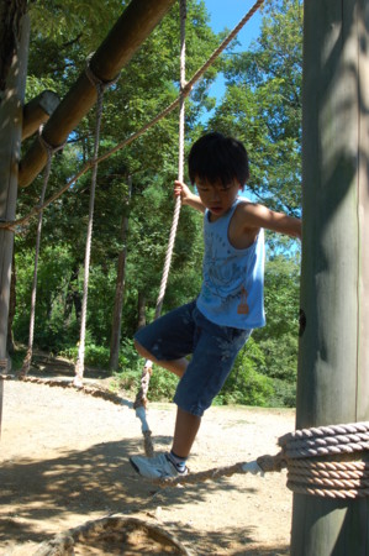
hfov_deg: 31.8
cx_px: 184
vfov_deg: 46.4
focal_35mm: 42
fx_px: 647
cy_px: 278
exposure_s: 1/200
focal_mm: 28
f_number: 7.1
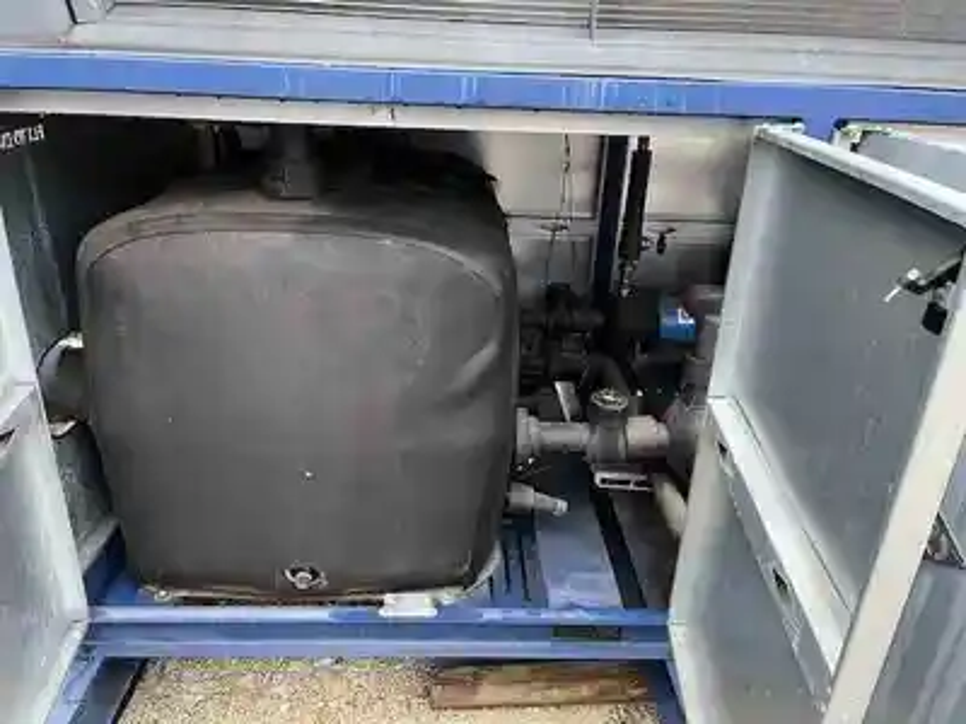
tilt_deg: -22.9
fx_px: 726
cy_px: 362
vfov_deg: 53.1
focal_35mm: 26
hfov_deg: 67.3
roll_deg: -0.6
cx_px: 483
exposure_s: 1/49
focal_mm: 5.1
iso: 500
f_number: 1.6
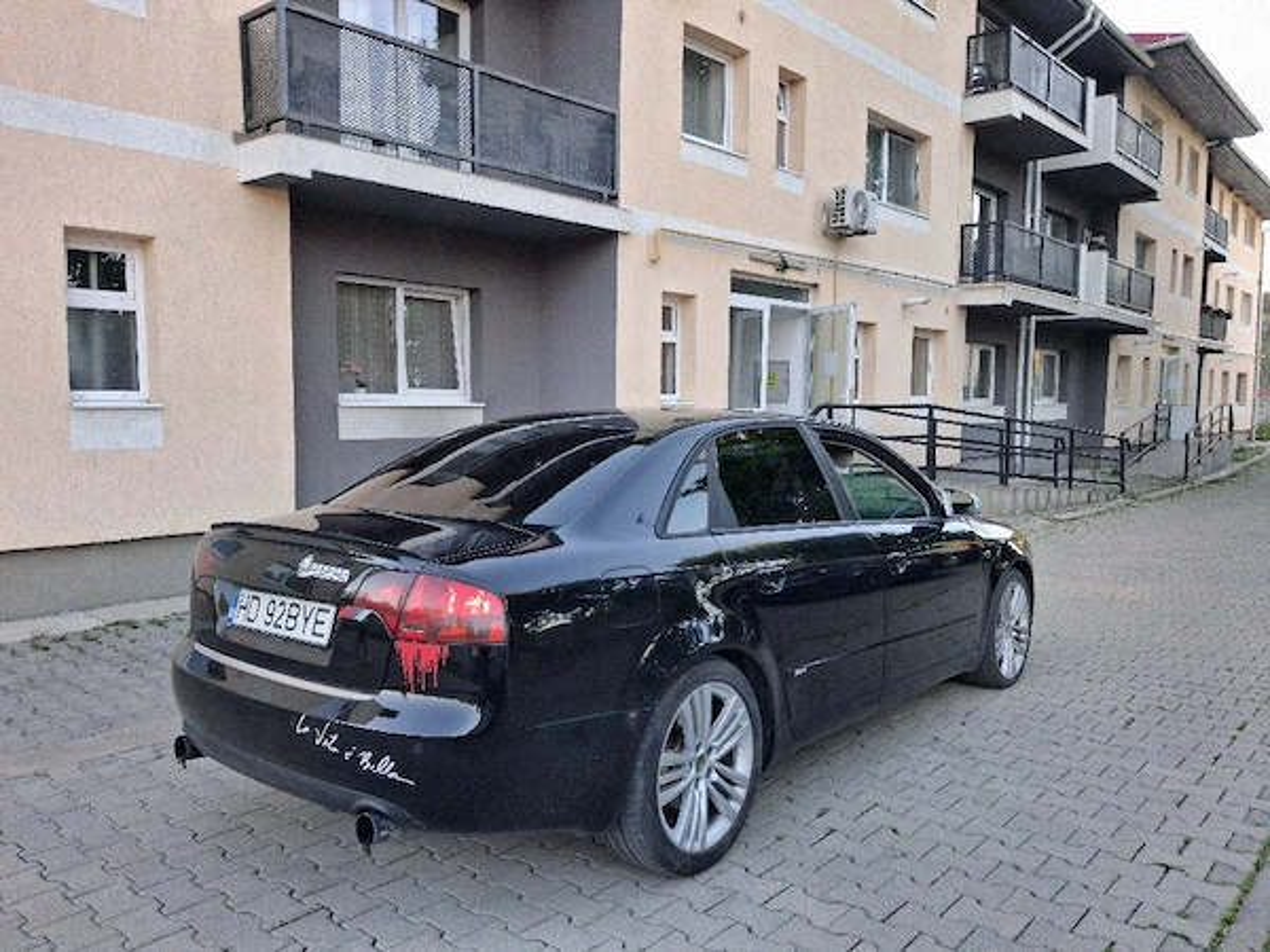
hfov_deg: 65.3
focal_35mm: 27
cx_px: 635
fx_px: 991
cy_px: 476
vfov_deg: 51.4
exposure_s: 1/100
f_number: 1.8
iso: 125
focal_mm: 4
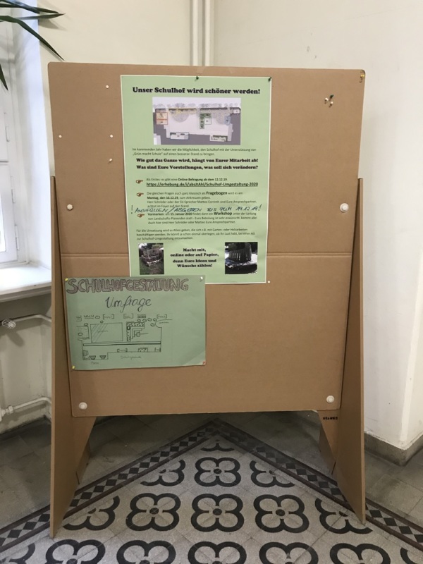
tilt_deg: -13.8
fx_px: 456
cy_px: 282
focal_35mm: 28
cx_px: 212
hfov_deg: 49.7
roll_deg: -0.1
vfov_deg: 63.4
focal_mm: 3.99
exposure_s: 1/17
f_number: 1.8
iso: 64
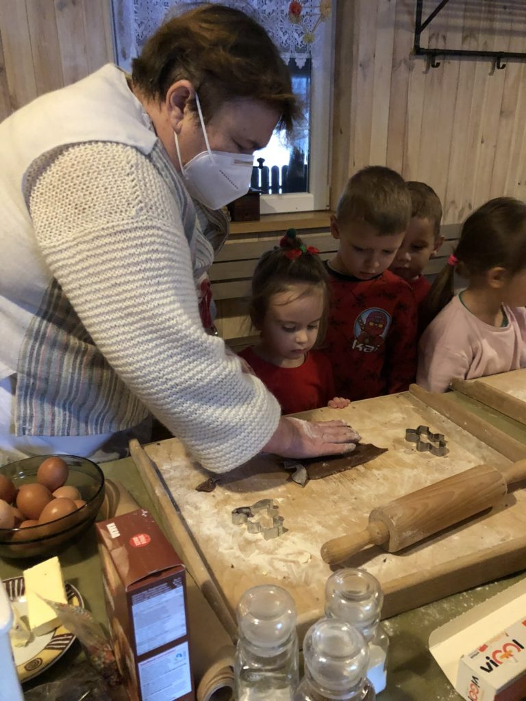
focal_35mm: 28
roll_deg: +0.2
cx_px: 263
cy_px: 350
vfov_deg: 63.4
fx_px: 567
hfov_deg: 49.7
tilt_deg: -20.7
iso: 100
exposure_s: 1/4
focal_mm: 4
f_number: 1.8
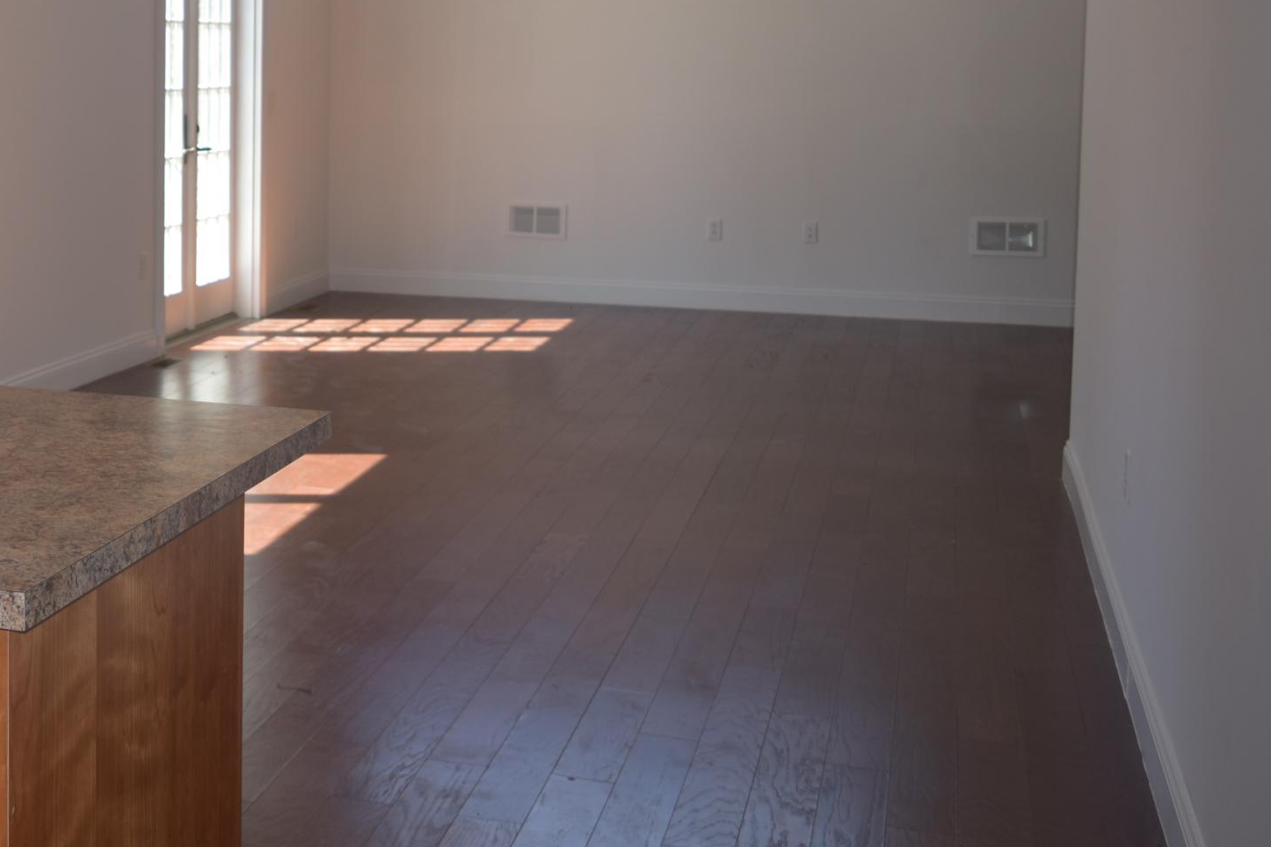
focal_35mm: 56
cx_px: -7
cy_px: 200
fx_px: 1977
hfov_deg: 32.7
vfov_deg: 23.9
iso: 100
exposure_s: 1/60
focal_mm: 18
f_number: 3.5
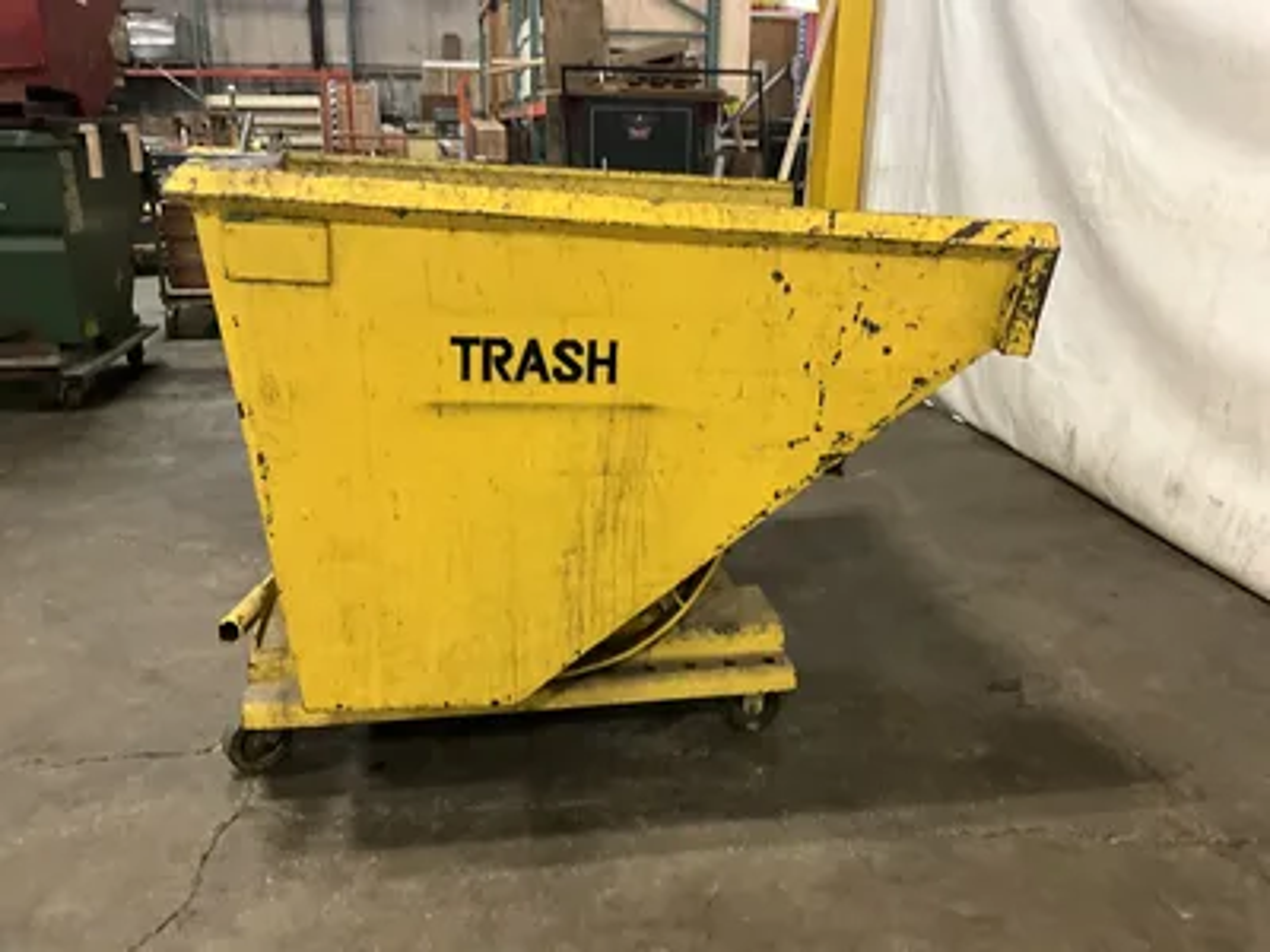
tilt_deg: -17.4
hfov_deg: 61.7
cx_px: 635
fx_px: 1064
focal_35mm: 29
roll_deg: -0.7
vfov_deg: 48.2
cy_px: 476
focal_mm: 3
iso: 320
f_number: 1.8
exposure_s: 1/41
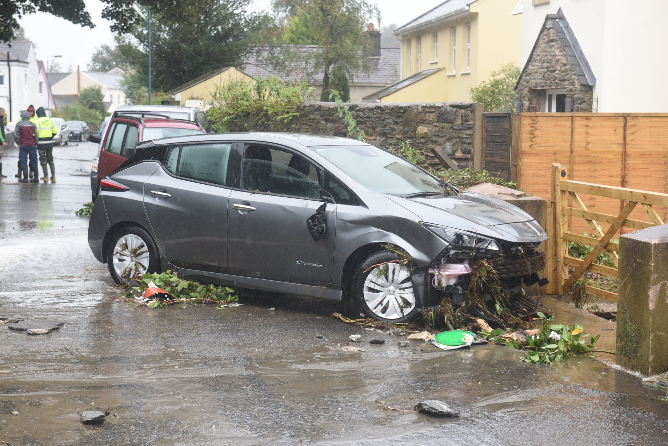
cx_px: 334
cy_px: 223
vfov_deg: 21.9
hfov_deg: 32.4
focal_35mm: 62
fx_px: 1151
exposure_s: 1/640
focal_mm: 62
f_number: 6.3
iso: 1000
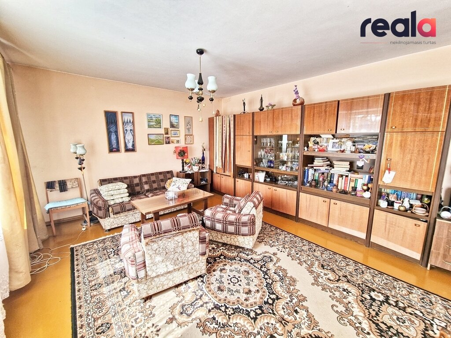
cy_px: 169
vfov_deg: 89.9
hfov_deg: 106.2
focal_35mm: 13
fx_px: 169
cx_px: 226
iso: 50
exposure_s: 1/50
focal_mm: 2.2
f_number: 2.2
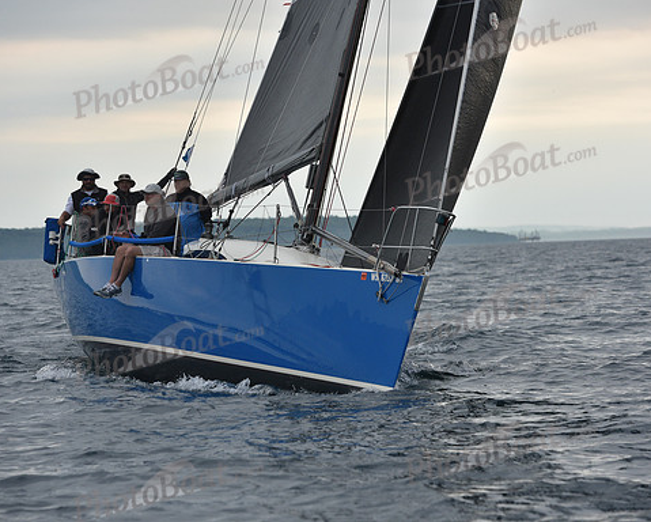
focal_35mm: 159
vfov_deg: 9.7
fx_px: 3066
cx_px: 336
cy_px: 260
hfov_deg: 12.1
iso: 400
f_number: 5
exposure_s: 1/800
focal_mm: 140
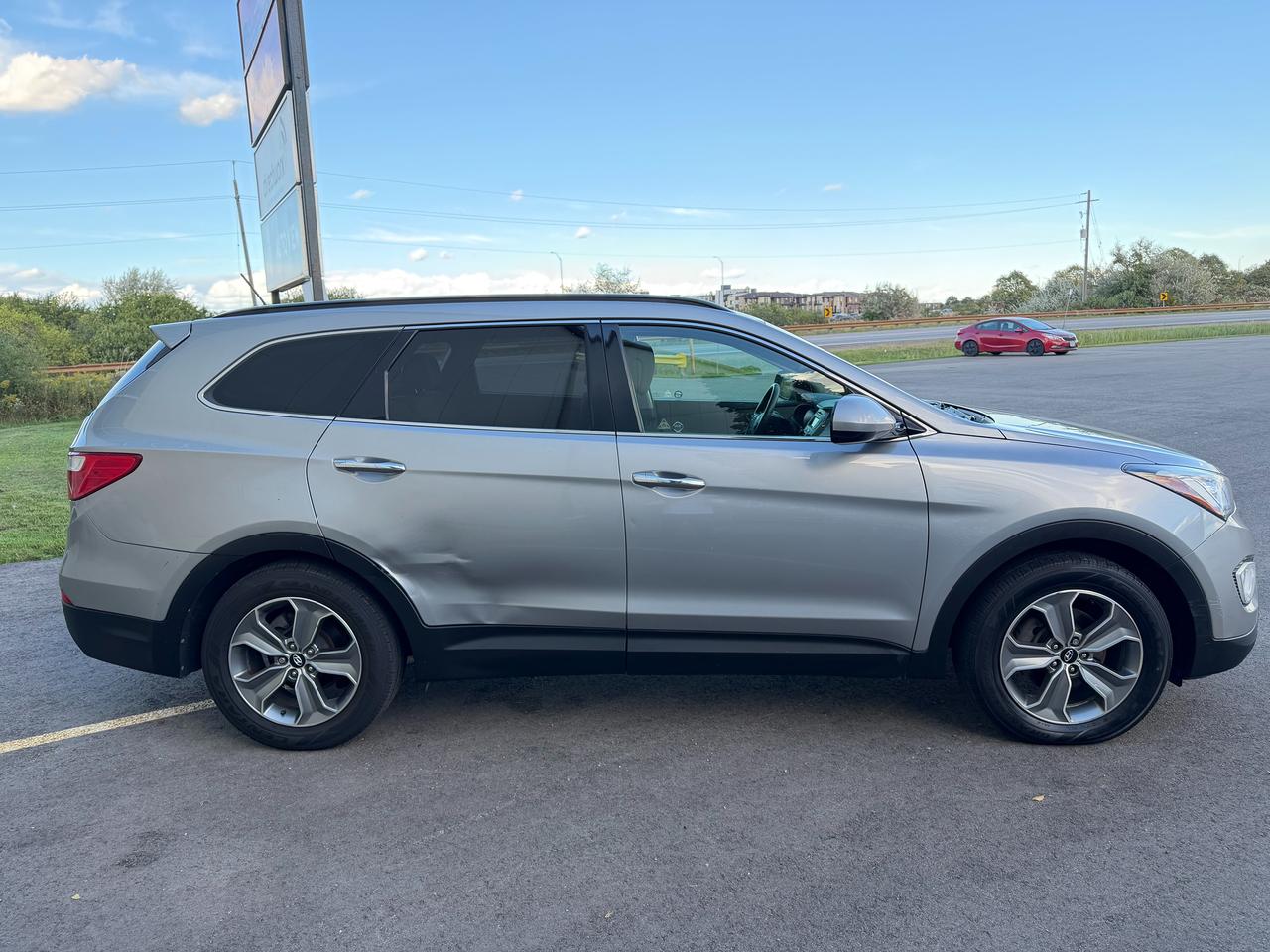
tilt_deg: -9.5
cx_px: 635
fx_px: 881
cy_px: 476
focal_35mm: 24
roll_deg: +2.2
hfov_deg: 71.6
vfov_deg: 56.8
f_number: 1.78
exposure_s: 1/305
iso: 100
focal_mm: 6.76
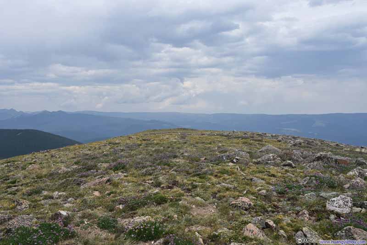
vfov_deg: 44.9
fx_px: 296
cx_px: 184
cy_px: 122
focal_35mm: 29
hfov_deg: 63.7
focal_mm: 29
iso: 64
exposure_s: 1/640
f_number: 6.3
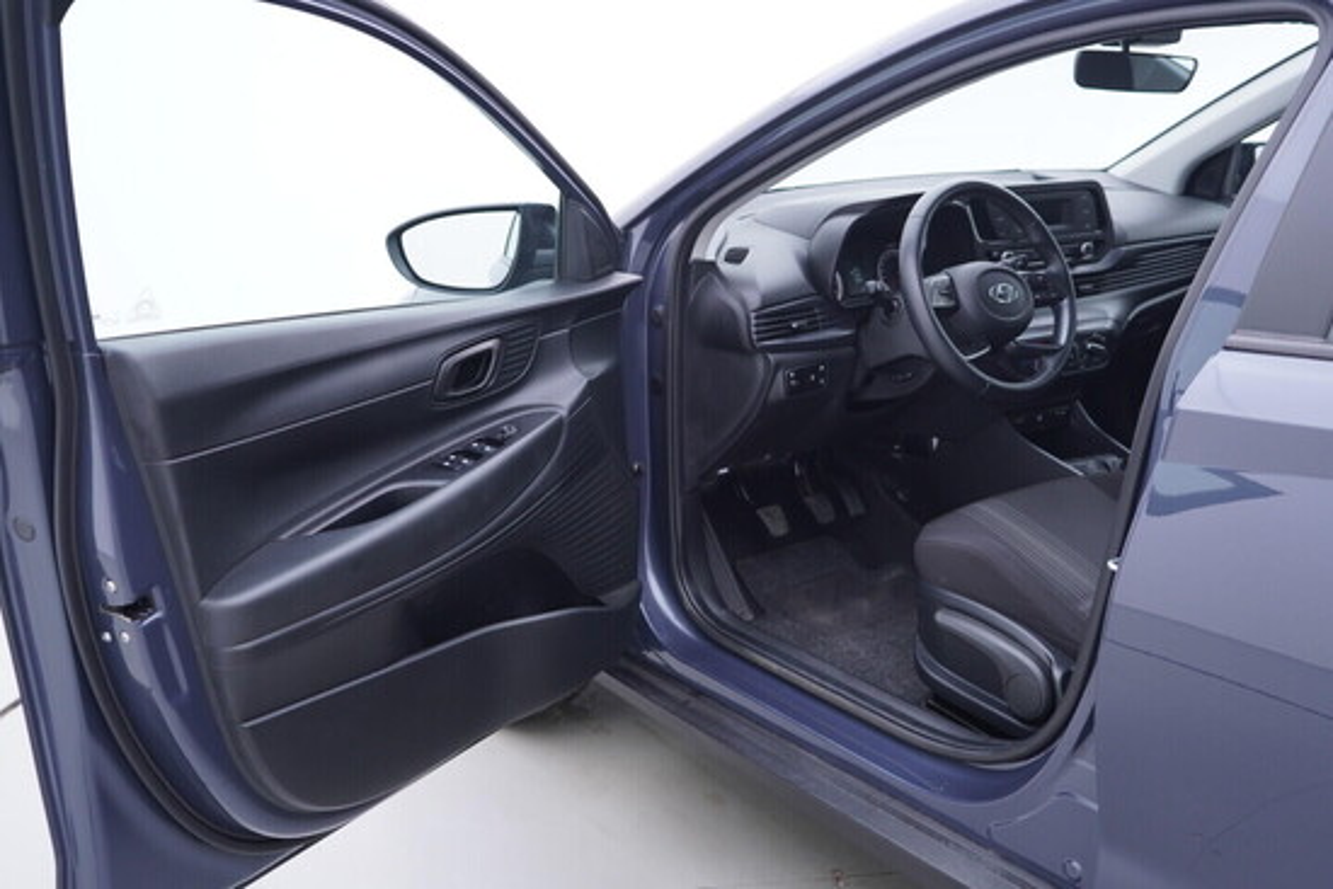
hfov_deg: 53.1
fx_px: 1333
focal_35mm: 36
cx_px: 666
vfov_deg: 36.9
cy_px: 444
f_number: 2.8
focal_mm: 24
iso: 160
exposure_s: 1/40
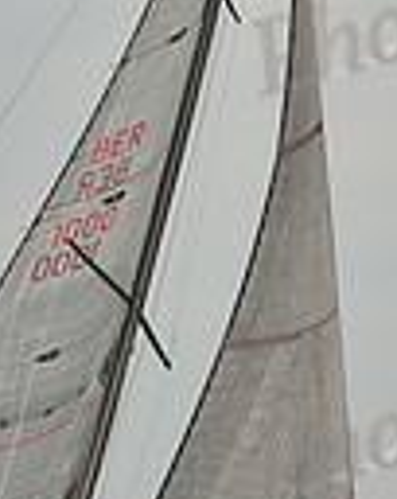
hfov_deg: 5.2
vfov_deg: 6.5
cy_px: 253
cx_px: 53
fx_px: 4387
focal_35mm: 298
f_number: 5.6
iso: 250
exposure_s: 1/640
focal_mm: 70
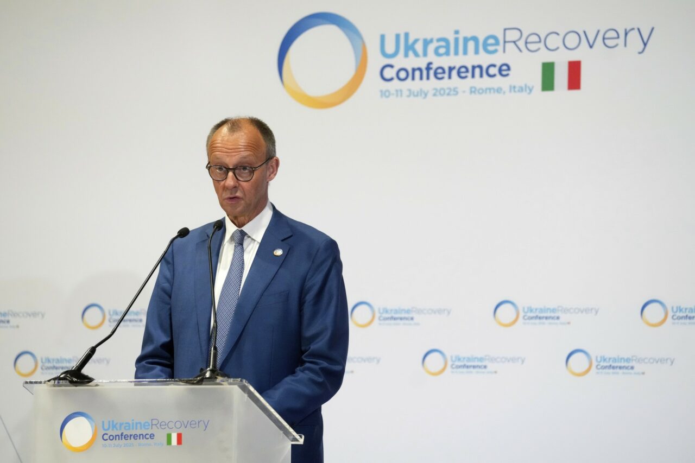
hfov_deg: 12.0
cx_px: 348
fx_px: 3301
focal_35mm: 171
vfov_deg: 8.0
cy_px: 232
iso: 6400
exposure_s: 1/320
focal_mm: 171
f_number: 4
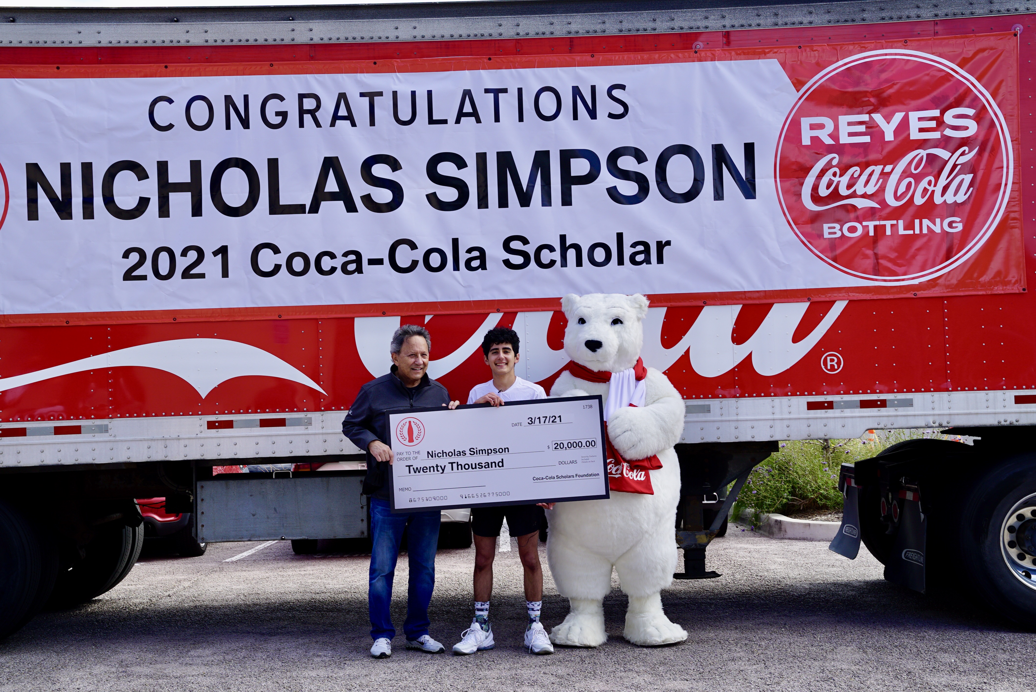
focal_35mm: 49
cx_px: 518
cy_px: 346
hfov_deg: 40.3
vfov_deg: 27.6
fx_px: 1411
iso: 100
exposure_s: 1/80
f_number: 10
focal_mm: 49
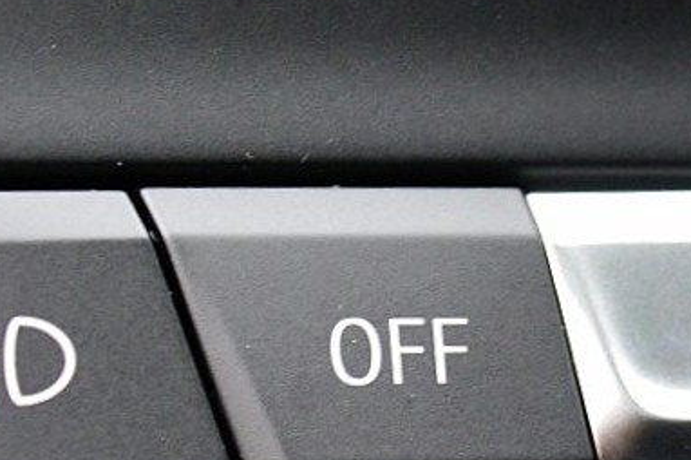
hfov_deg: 8.0
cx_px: 897
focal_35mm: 255
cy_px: 415
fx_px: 4890
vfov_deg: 5.4
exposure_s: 1/60
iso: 800
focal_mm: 40
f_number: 6.3
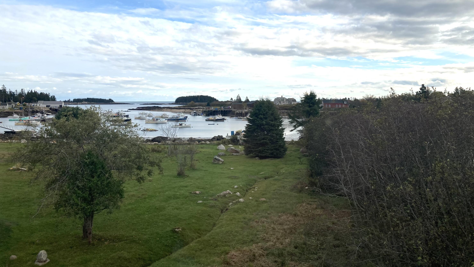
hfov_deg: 62.6
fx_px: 390
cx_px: 238
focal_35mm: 31
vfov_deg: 37.5
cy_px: 95
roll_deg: -0.3
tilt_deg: +3.7
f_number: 1.8
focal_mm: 3.99
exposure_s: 1/1200
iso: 20
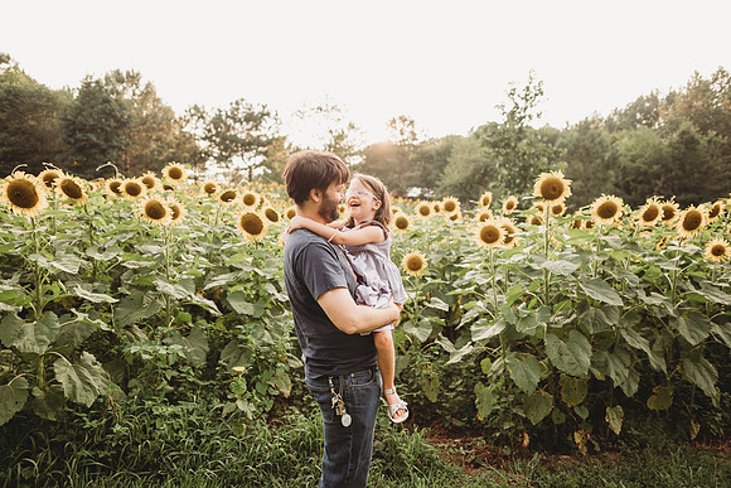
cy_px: 244
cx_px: 366
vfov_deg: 53.2
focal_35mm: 24
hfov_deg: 73.7
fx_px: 487
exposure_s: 1/500
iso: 125
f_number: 2.2
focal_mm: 24
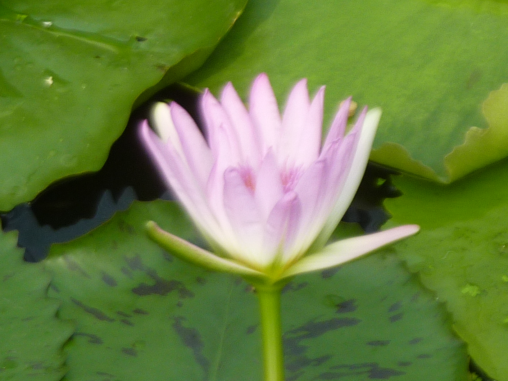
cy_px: 205
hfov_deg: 6.8
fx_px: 4256
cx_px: 304
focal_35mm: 290
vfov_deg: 5.1
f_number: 4.4
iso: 100
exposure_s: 1/50
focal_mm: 18.2
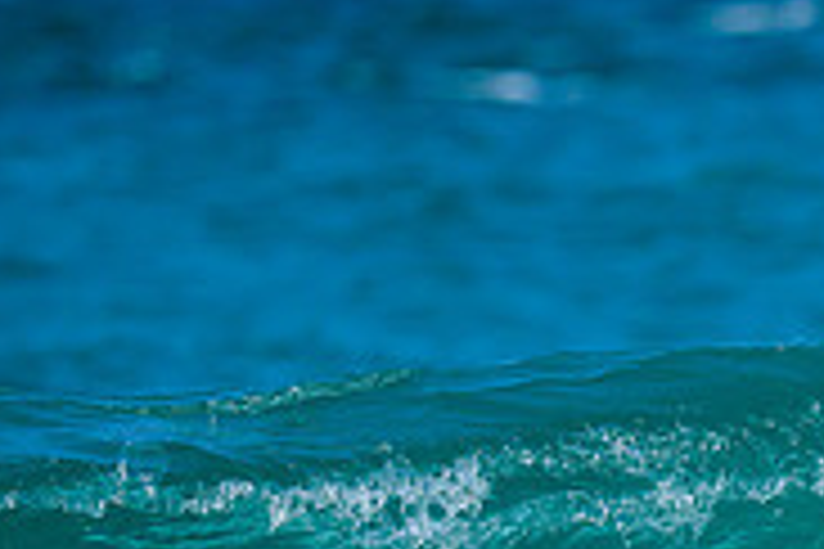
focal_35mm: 3488
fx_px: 79830
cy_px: 619
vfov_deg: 0.4
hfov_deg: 0.6
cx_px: 1363
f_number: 6.3
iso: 220
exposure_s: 1/2000
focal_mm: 800
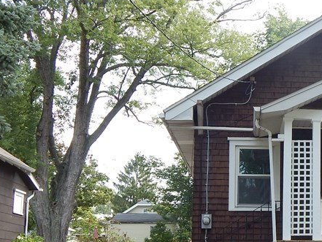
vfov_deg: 22.4
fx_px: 605
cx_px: 309
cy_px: 178
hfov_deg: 28.3
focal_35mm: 65
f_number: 3.2
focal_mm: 5.1
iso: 125
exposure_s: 1/320
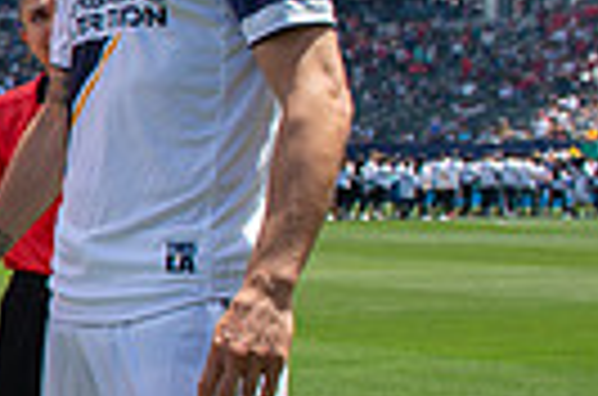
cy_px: 137
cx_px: -602
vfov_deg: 13.0
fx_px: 1740
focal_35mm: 105
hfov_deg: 15.5
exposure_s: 1/1000
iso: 200
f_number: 5.6
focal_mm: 24
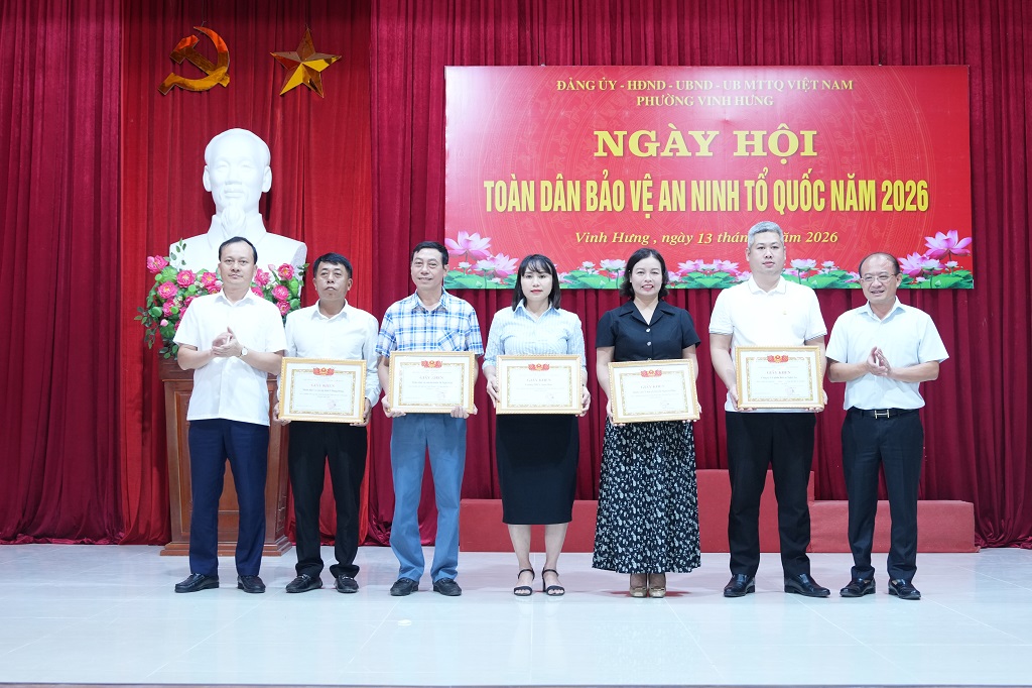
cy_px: 344
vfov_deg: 28.1
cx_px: 516
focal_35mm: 48
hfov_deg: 41.1
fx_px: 1375
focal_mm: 32
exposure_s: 1/60
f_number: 3.2
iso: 800
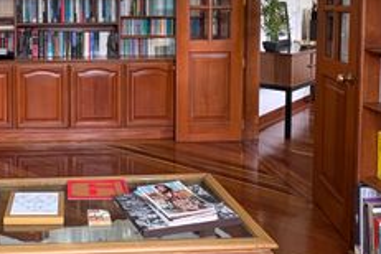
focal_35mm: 42
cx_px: 64
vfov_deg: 30.6
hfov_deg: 43.7
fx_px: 444
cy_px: 28
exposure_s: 1/62
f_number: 2.2
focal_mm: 2.22
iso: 250
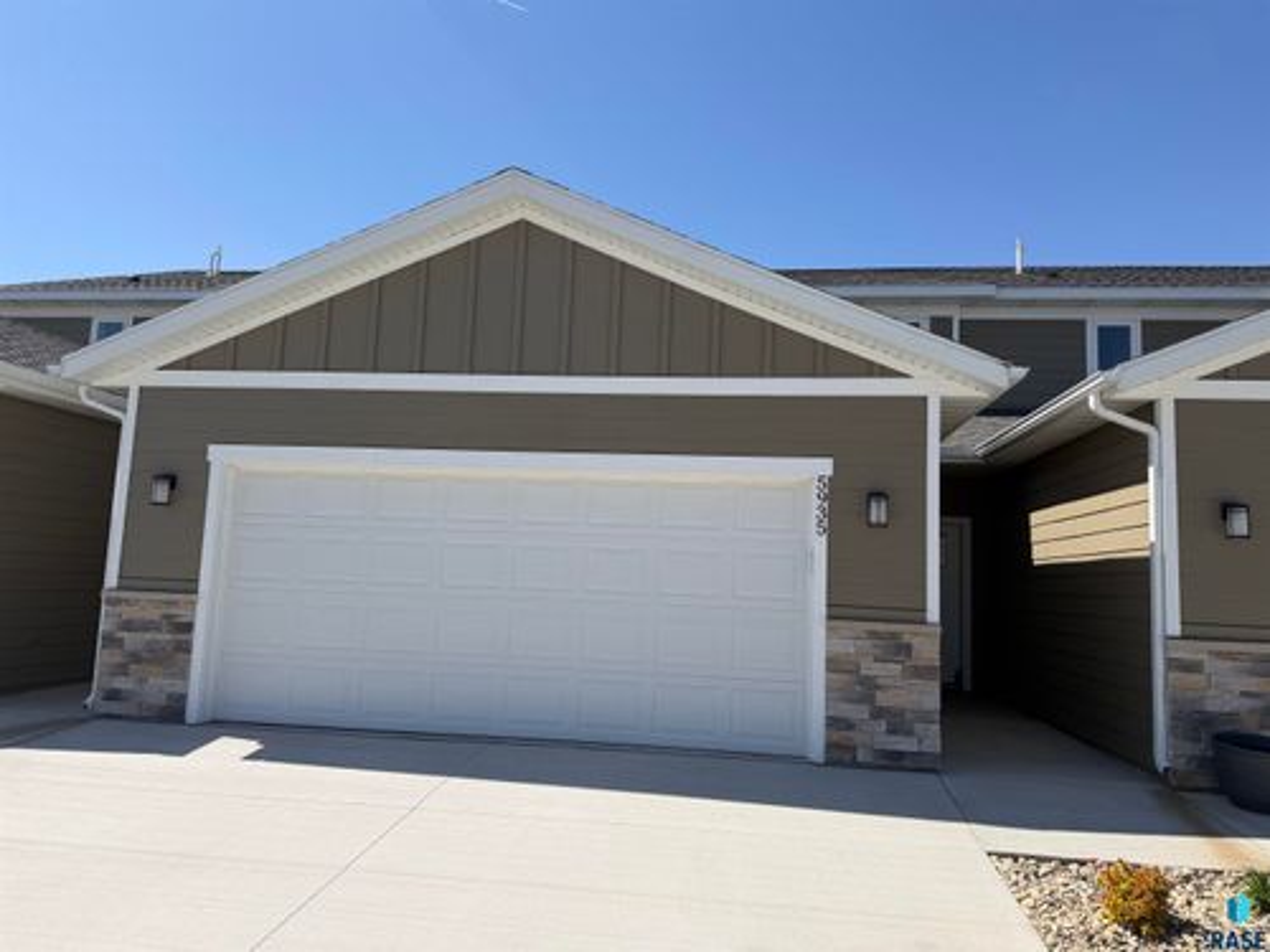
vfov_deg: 56.8
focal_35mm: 24
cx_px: 635
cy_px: 476
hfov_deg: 71.6
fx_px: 881
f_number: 1.78
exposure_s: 1/5714
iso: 80
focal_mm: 6.76
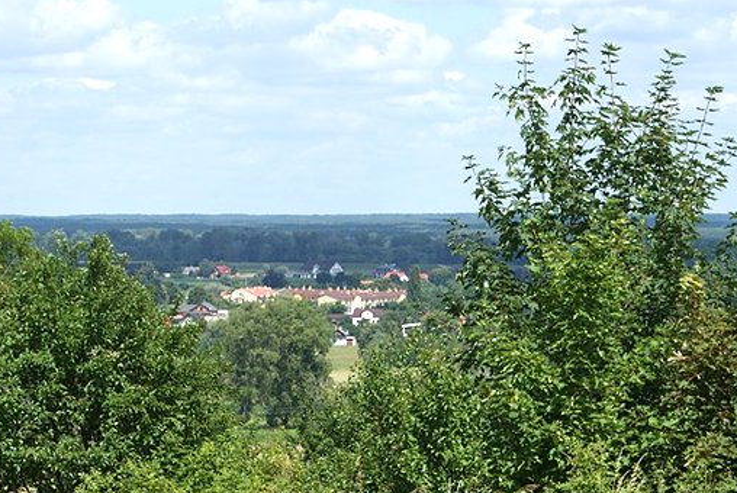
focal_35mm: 186
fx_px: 3812
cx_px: 171
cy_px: 145
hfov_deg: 11.0
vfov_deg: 7.4
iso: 100
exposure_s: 1/160
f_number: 11
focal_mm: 70
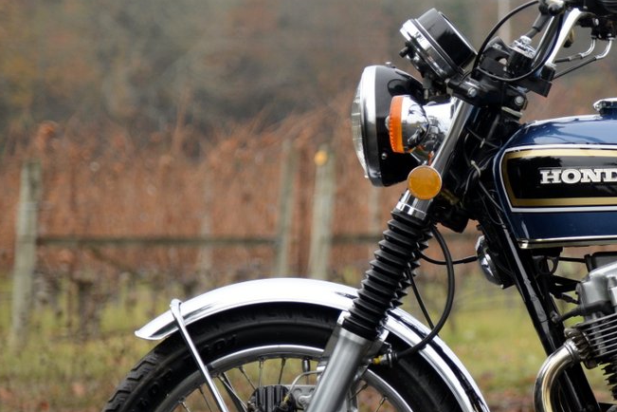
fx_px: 4130
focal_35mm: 241
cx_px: 732
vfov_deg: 5.7
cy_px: 239
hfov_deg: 8.5
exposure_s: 1/800
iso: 640
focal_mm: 98
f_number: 4.5
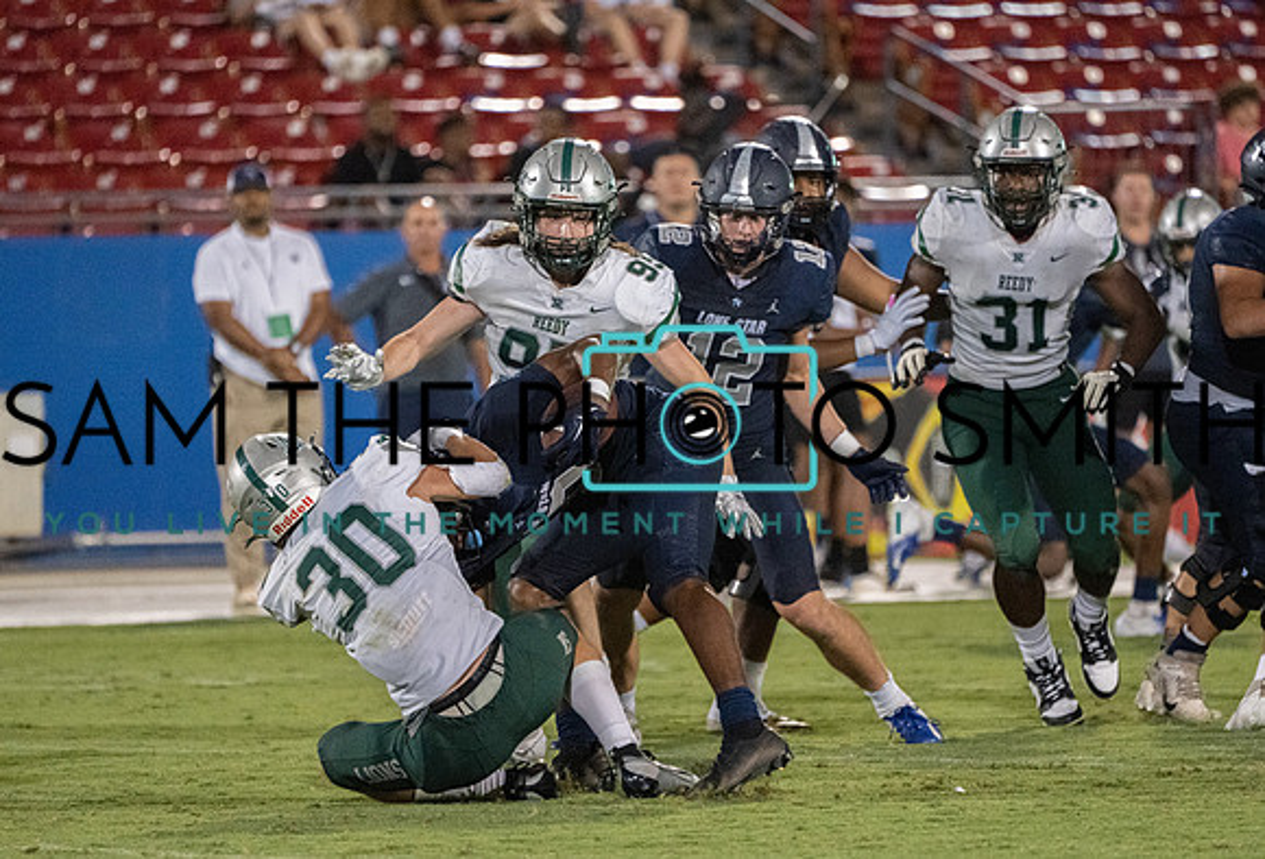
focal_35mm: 445
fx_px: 15739
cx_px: 668
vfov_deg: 3.1
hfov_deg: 4.6
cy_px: 451
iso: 10000
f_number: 5.6
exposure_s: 1/1000
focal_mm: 400
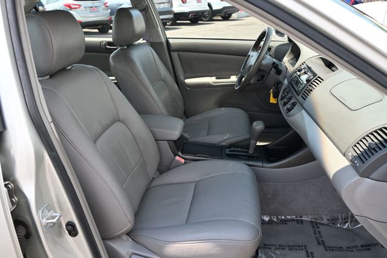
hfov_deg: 63.2
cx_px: 194
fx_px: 314
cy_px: 129
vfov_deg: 44.6
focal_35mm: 29
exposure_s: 1/250
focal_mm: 19.5
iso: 220
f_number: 4
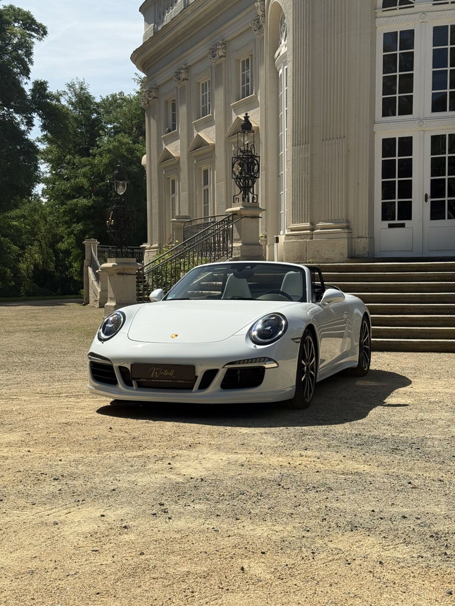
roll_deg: +0.7
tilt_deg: -0.6
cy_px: 303
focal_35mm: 48
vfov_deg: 39.7
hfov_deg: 30.3
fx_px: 841
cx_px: 228
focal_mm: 6.76
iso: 80
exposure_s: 1/2494
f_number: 1.78
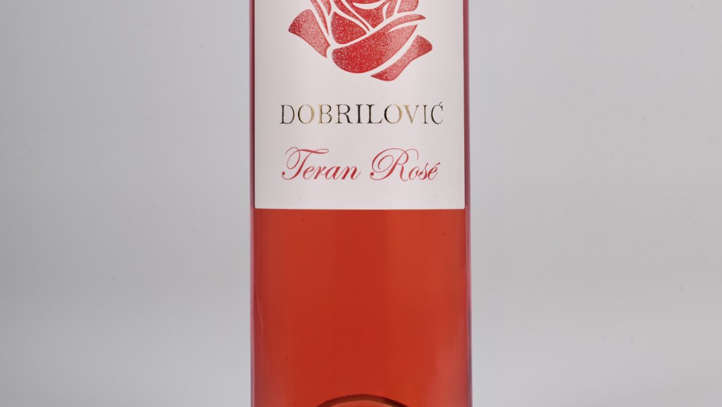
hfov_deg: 13.0
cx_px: 362
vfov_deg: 7.3
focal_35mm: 166
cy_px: 9
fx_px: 3179
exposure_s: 1/160
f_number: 16
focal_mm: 105
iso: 64
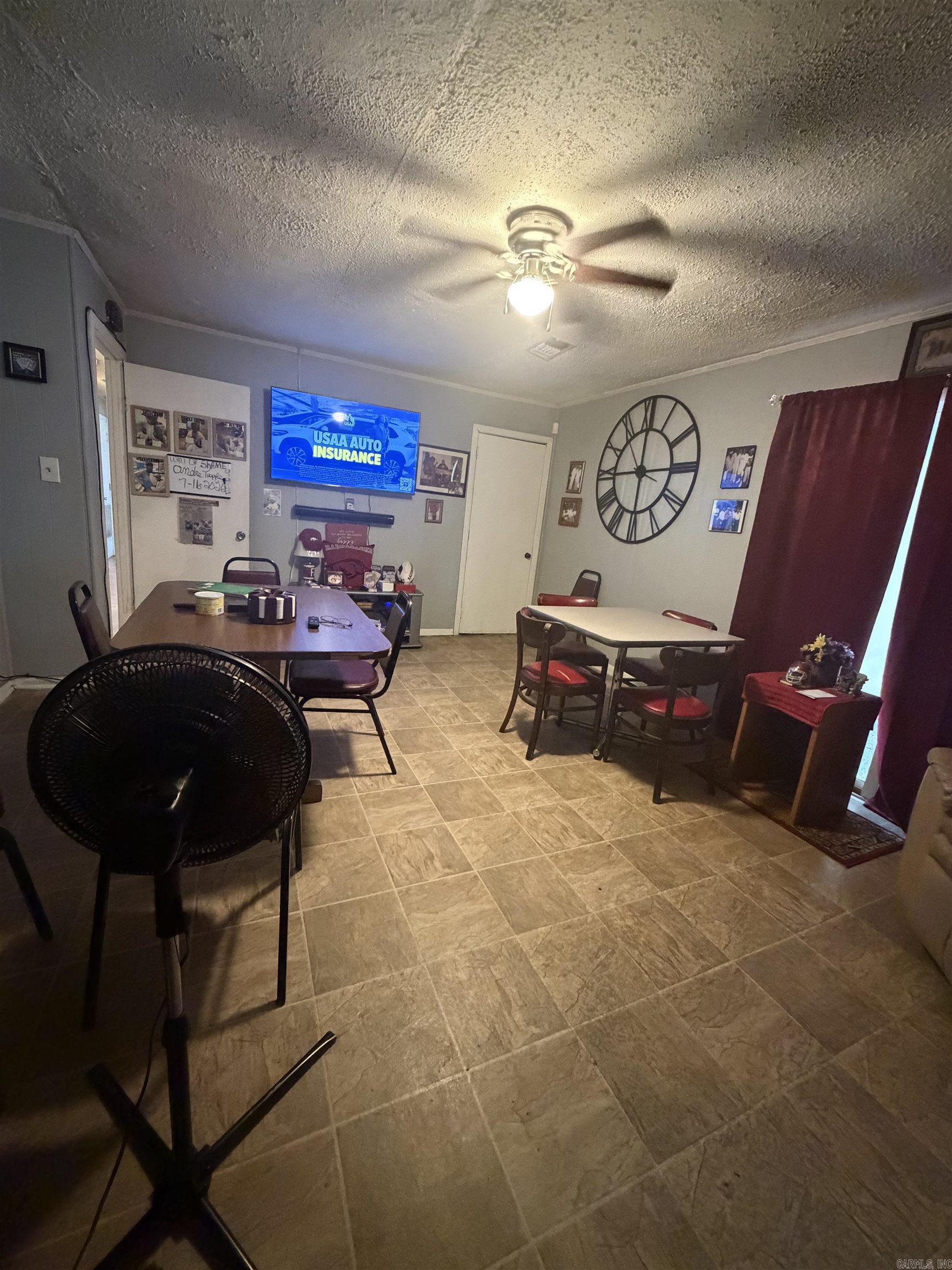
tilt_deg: -12.9
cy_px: 635
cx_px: 476
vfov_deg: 102.1
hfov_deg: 85.7
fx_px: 513
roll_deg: -5.3
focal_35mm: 14
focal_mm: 2.22
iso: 1250
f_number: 2.2
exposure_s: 1/60
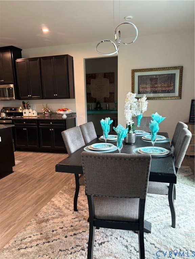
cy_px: 130
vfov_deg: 67.3
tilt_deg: -9.4
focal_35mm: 26
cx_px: 98
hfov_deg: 53.1
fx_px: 195
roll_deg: +2.2
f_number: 1.6
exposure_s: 1/60
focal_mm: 5.96
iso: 200
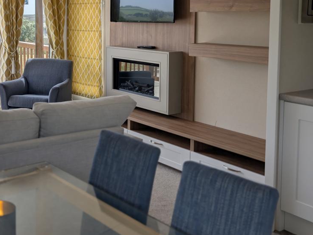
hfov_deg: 37.4
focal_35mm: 47
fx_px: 426
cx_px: 24
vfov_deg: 30.3
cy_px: 53
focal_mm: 6.9
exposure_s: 1/1100
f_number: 1.68
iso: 45
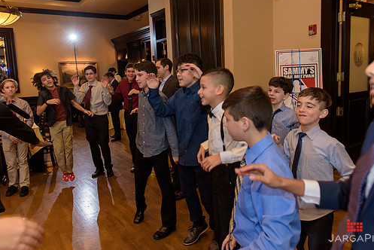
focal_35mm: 28
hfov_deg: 65.4
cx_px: 182
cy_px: 113
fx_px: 291
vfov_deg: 46.4
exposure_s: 1/125
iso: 1600
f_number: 3.2
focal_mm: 24
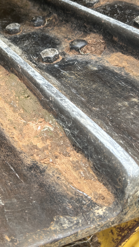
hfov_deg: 22.0
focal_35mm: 53
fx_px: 347
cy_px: 88
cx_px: 9
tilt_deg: -29.2
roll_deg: +5.3
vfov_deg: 38.8
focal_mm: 5.7
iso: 50
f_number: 1.5
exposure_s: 1/466
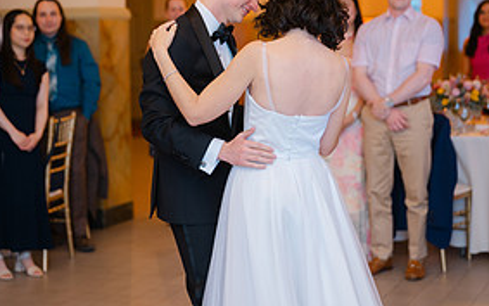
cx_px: 252
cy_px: 116
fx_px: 1080
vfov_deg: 16.1
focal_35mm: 81
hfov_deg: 25.5
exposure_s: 1/100
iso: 320
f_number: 1.8
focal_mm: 50
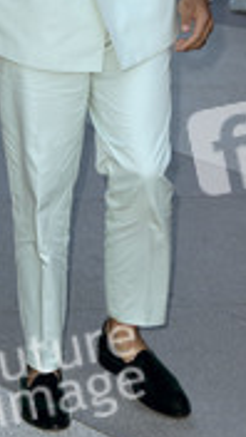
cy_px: 12
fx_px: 2354
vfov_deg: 10.5
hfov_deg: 6.0
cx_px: 91
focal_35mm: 203
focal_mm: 85
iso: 320
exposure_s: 1/250
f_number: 6.3
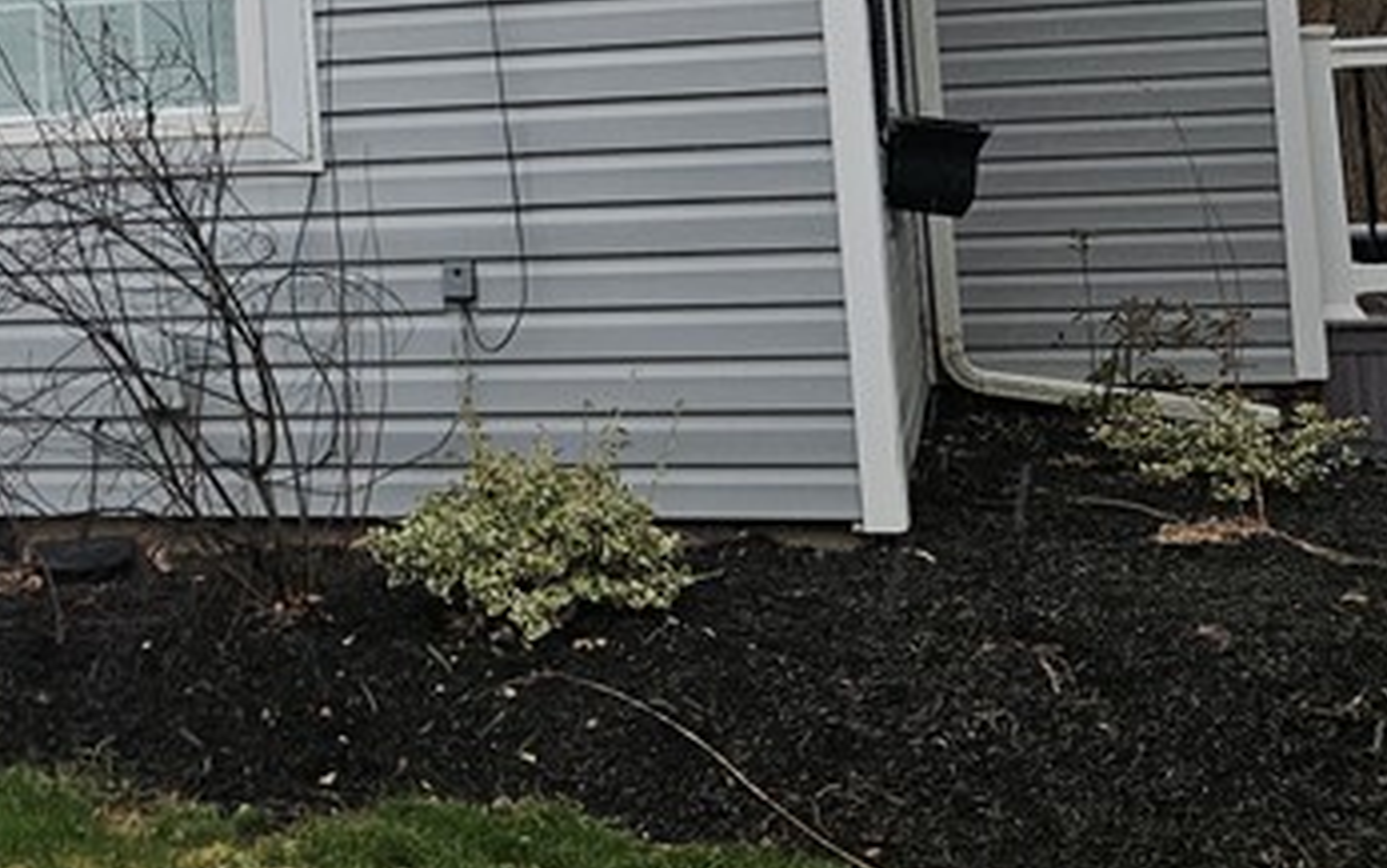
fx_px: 2722
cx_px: -52
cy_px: -92
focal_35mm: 72
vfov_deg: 17.5
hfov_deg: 26.8
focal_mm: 5.4
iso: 40
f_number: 1.8
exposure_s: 1/444
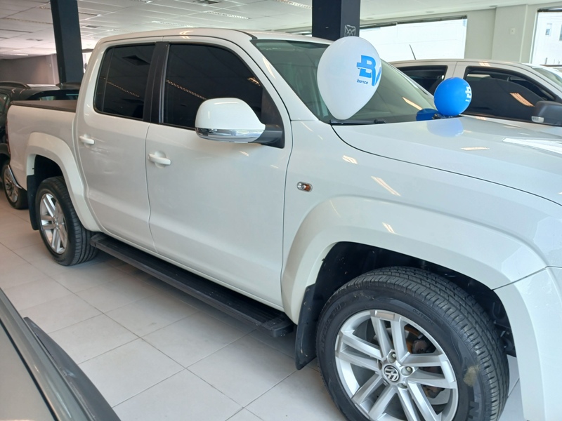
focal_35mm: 26
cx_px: 281
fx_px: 422
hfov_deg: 67.3
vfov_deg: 53.1
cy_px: 210
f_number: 1.8
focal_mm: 3.98
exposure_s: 1/60
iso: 50
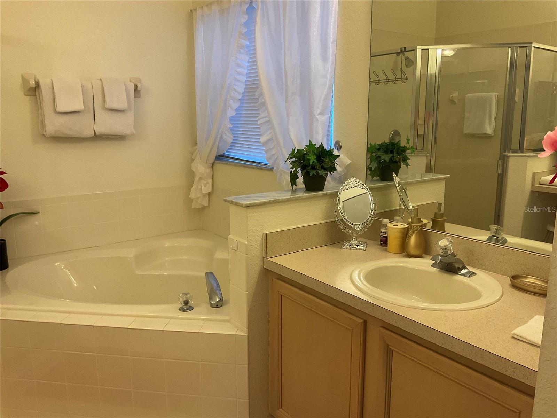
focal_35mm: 29
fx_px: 467
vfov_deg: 48.2
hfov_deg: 61.7
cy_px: 209
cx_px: 278
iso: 80
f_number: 1.8
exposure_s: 1/60
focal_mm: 3
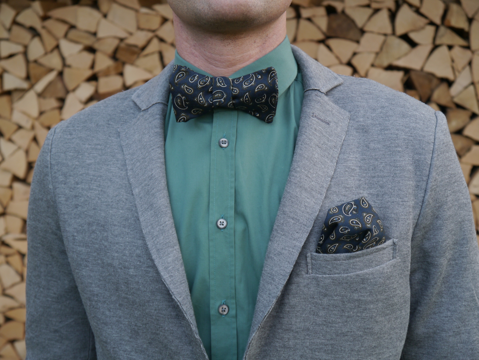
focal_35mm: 56
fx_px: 775
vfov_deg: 26.1
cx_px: 240
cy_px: 180
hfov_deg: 34.3
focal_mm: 28
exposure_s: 1/60
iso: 160
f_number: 4.8
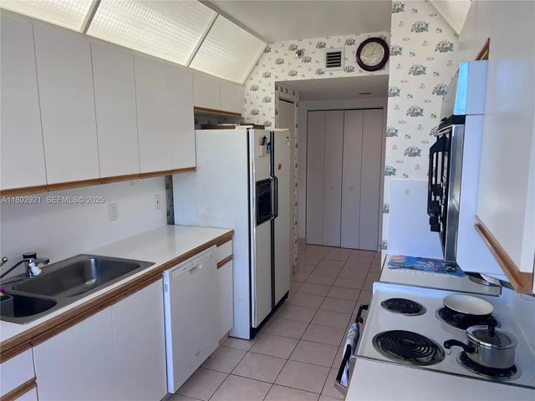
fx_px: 402
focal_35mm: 26
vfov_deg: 53.1
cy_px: 200
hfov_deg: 67.3
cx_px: 268
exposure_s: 1/290
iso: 40
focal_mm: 5.7
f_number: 1.5
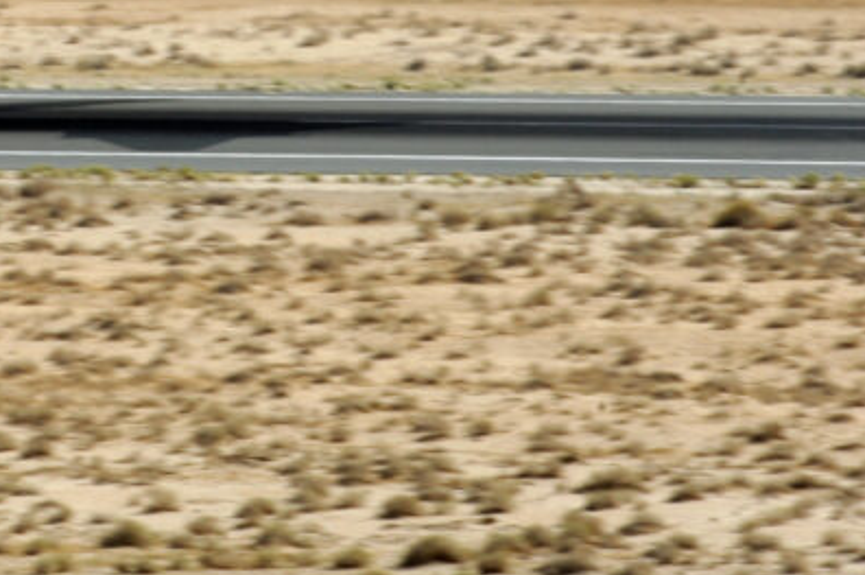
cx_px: 79
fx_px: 12407
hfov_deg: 4.0
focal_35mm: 517
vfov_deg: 2.7
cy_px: 38
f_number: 20
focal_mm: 200
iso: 250
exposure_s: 1/125
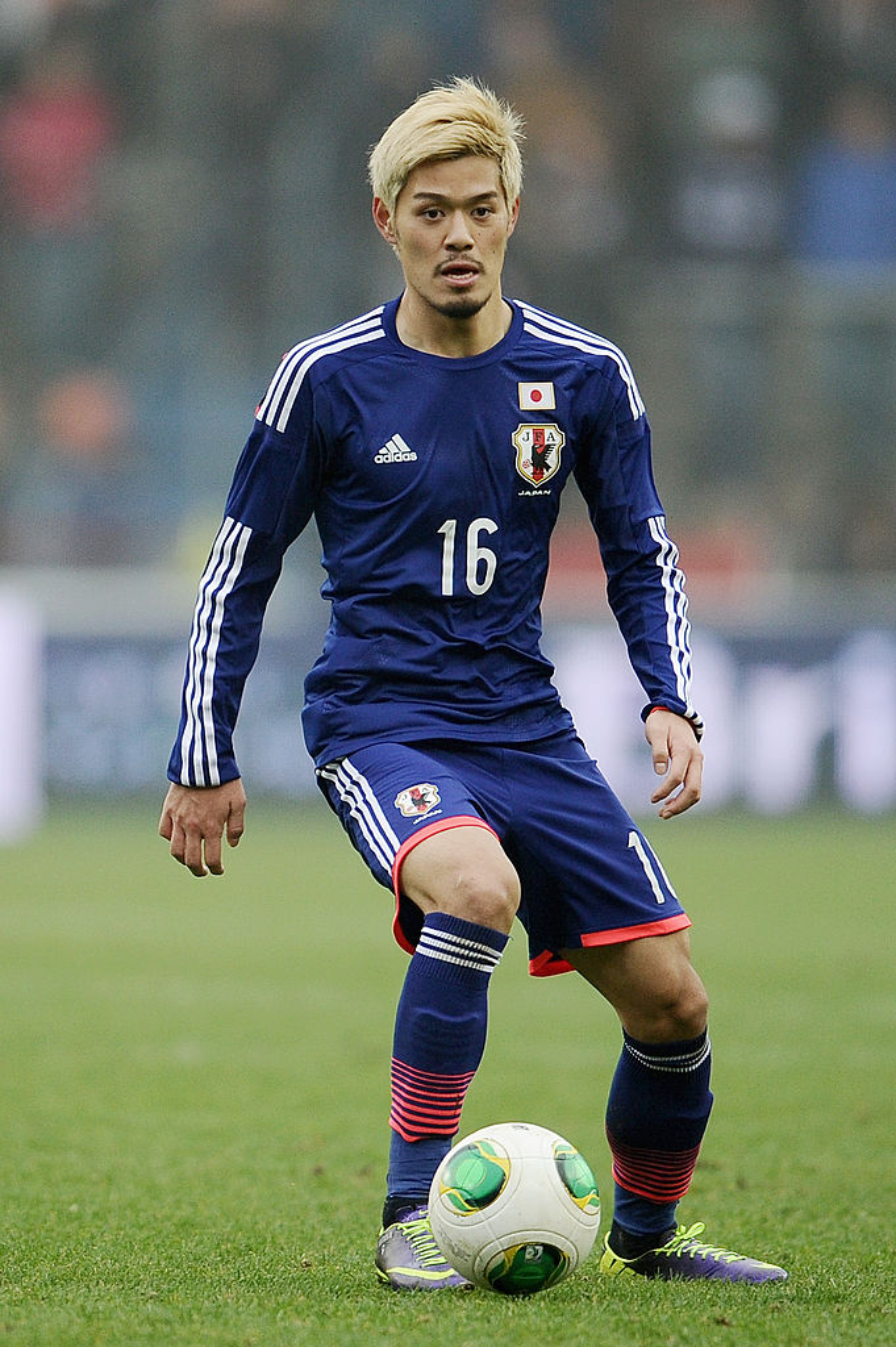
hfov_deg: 3.4
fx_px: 14957
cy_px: 674
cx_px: 448
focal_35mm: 400
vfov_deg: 5.2
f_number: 2.8
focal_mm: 400
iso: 1000
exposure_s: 1/2000
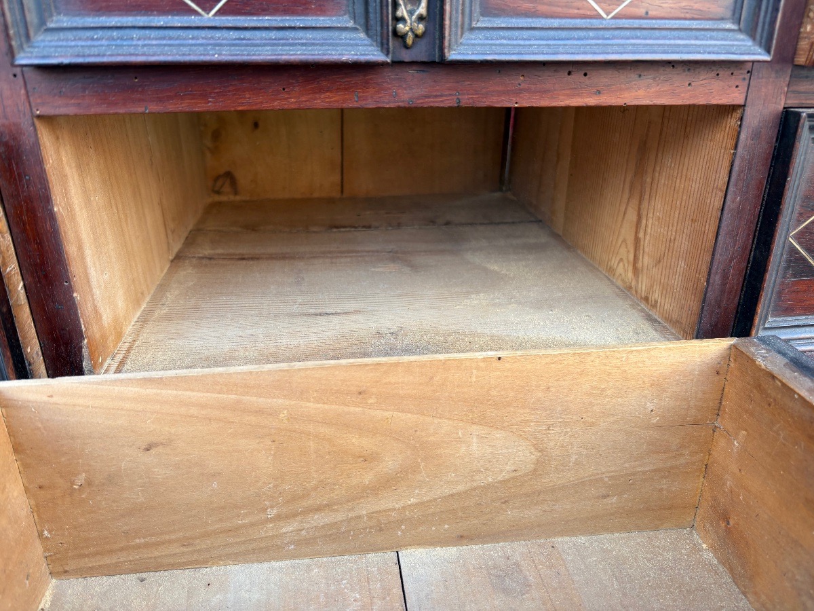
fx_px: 611
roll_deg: +0.7
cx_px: 407
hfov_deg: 67.3
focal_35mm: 26
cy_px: 306
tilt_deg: -23.1
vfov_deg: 53.1
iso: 40
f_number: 1.6
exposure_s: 1/122
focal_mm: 5.96
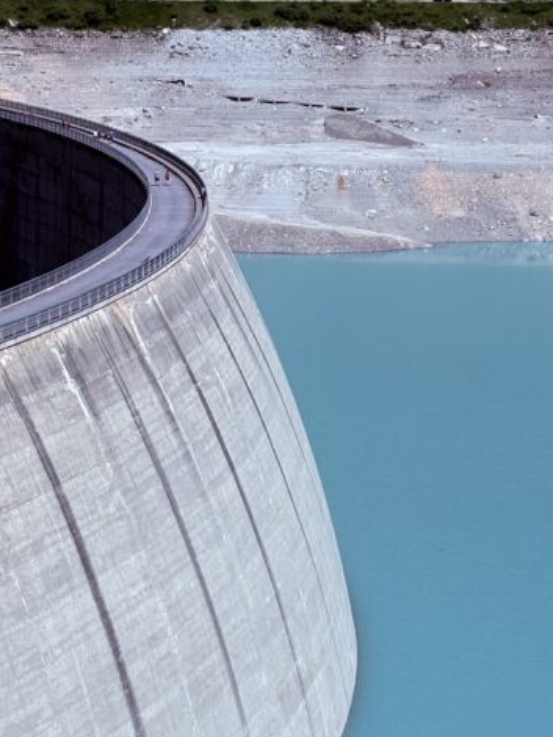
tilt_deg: -10.9
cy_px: 405
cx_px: 254
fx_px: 2408
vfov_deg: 17.4
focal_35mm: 113
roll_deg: -1.1
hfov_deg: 13.1
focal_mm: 5.96
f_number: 1.6
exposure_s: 1/4630
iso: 25
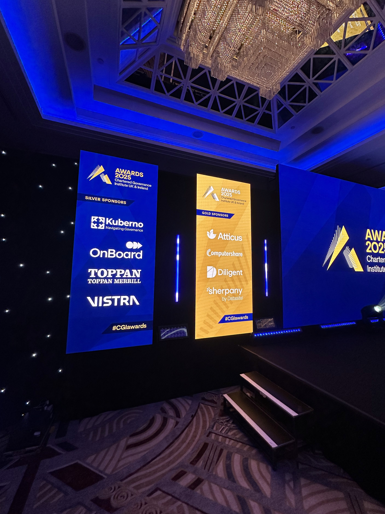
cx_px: 200
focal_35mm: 15
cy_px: 251
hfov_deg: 81.7
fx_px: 222
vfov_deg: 98.2
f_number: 2.2
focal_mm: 2.22
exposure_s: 1/101
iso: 125
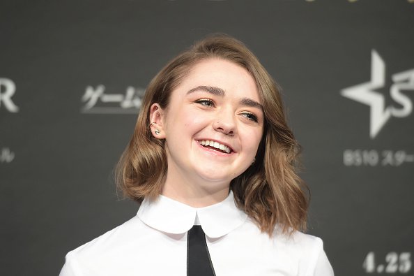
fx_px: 4596
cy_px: 138
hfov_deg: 5.2
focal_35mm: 400
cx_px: 207
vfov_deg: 3.4
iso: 2000
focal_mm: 400
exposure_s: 1/250
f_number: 5.6
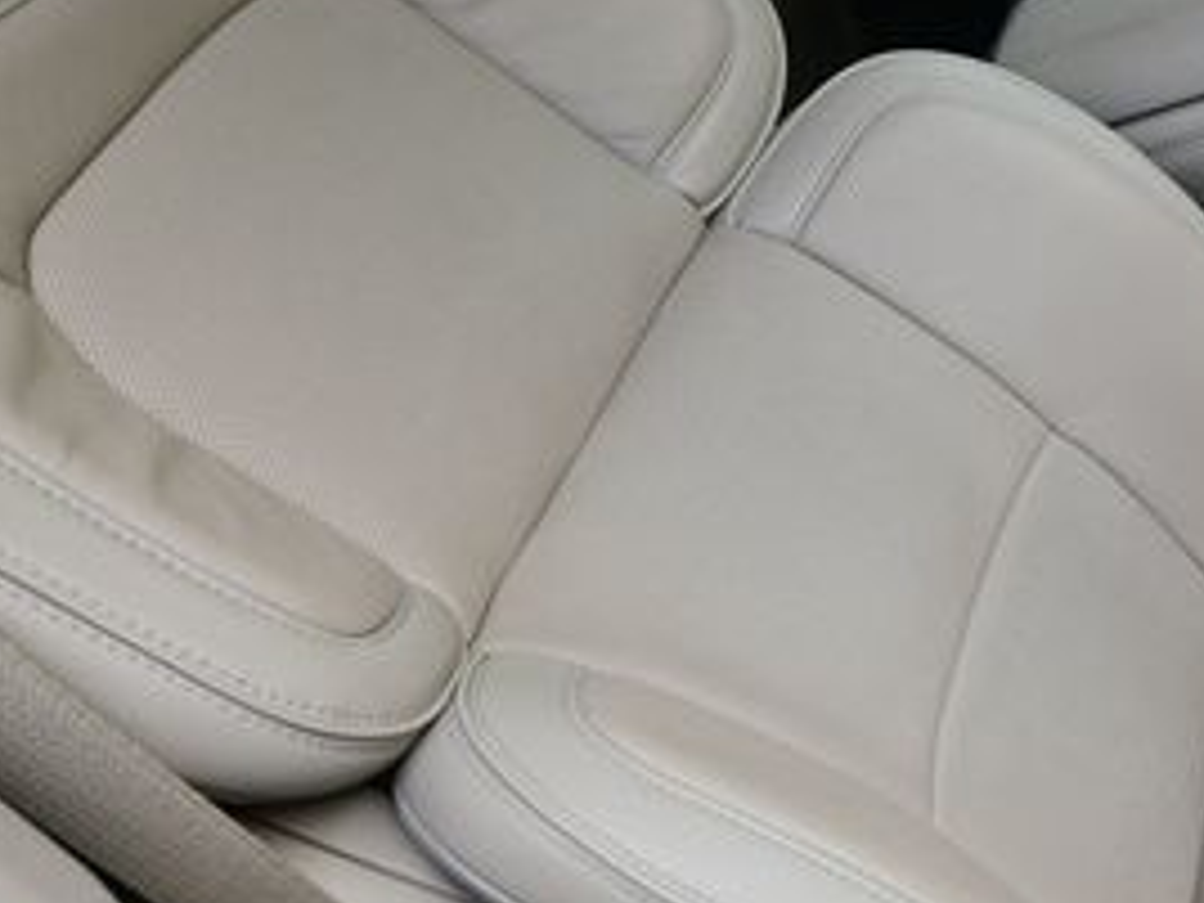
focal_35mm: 55
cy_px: 687
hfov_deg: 31.7
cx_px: 1258
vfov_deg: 26.2
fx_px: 1913
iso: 100
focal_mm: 16
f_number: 4.5
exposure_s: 1/80
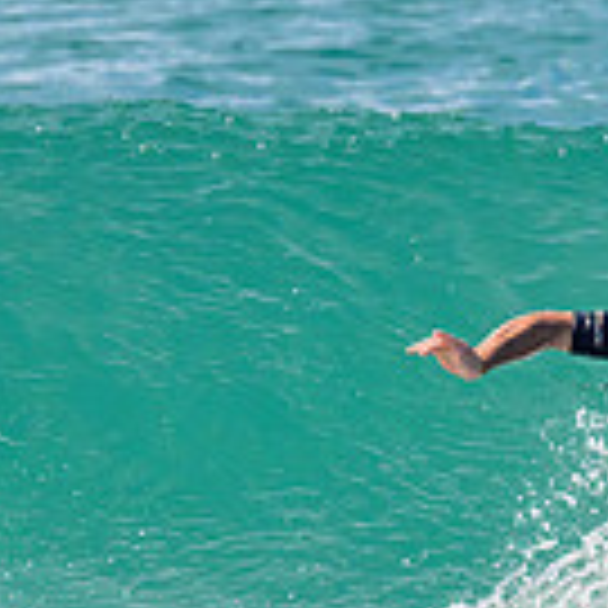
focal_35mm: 2703
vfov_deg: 0.6
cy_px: 586
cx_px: 941
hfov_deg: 0.6
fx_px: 53713
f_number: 11
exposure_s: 1/2000
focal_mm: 550
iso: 800
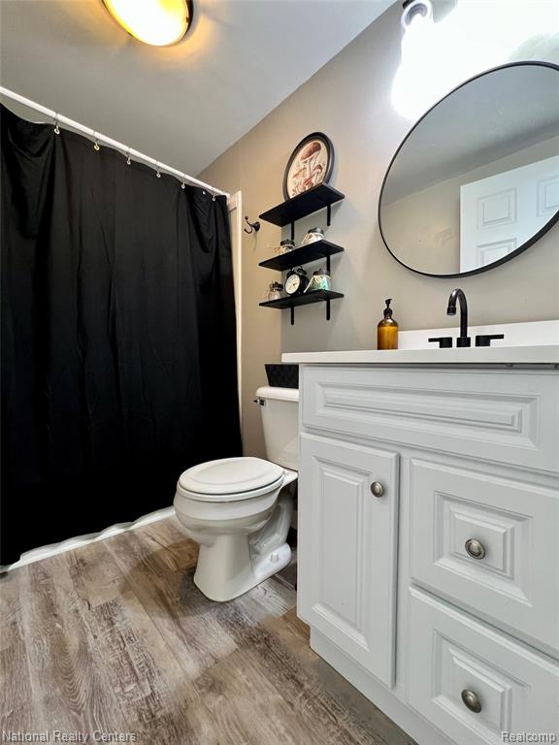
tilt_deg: -1.6
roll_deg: +0.9
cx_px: 280
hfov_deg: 89.9
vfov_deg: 106.2
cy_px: 372
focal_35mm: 13
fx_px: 280
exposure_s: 1/60
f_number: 1.8
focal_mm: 1.57
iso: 200
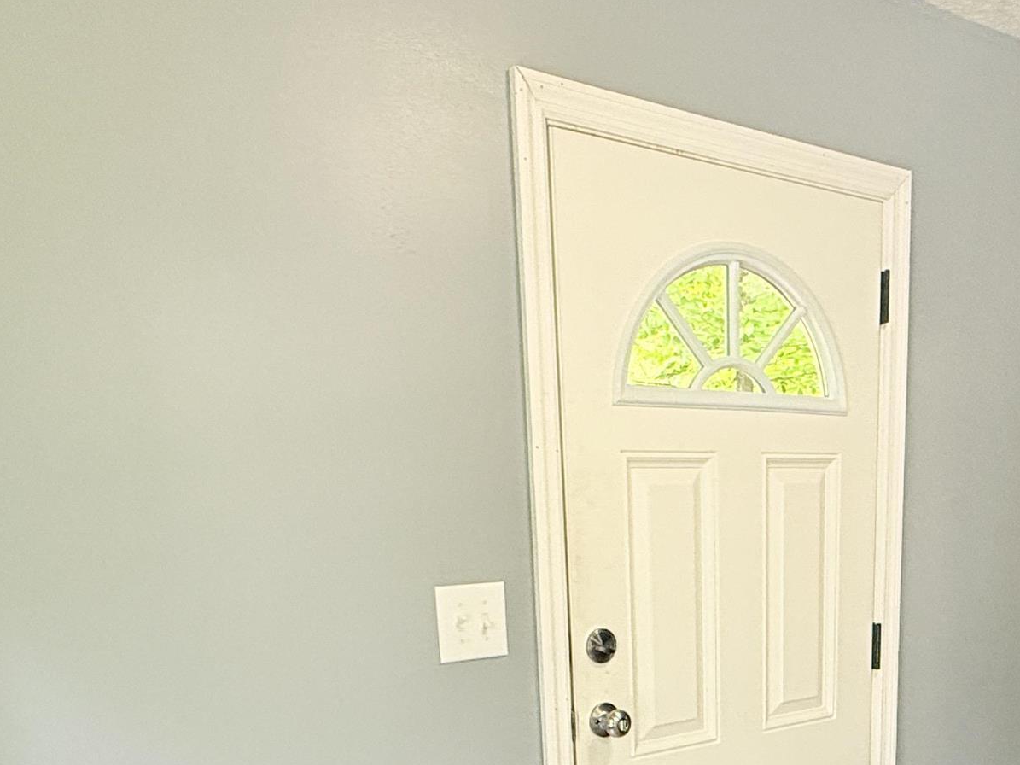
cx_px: 666
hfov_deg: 50.6
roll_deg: +0.3
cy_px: 746
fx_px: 1061
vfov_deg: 36.1
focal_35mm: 36
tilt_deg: -13.8
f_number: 2.2
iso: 400
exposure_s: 1/60
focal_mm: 2.22
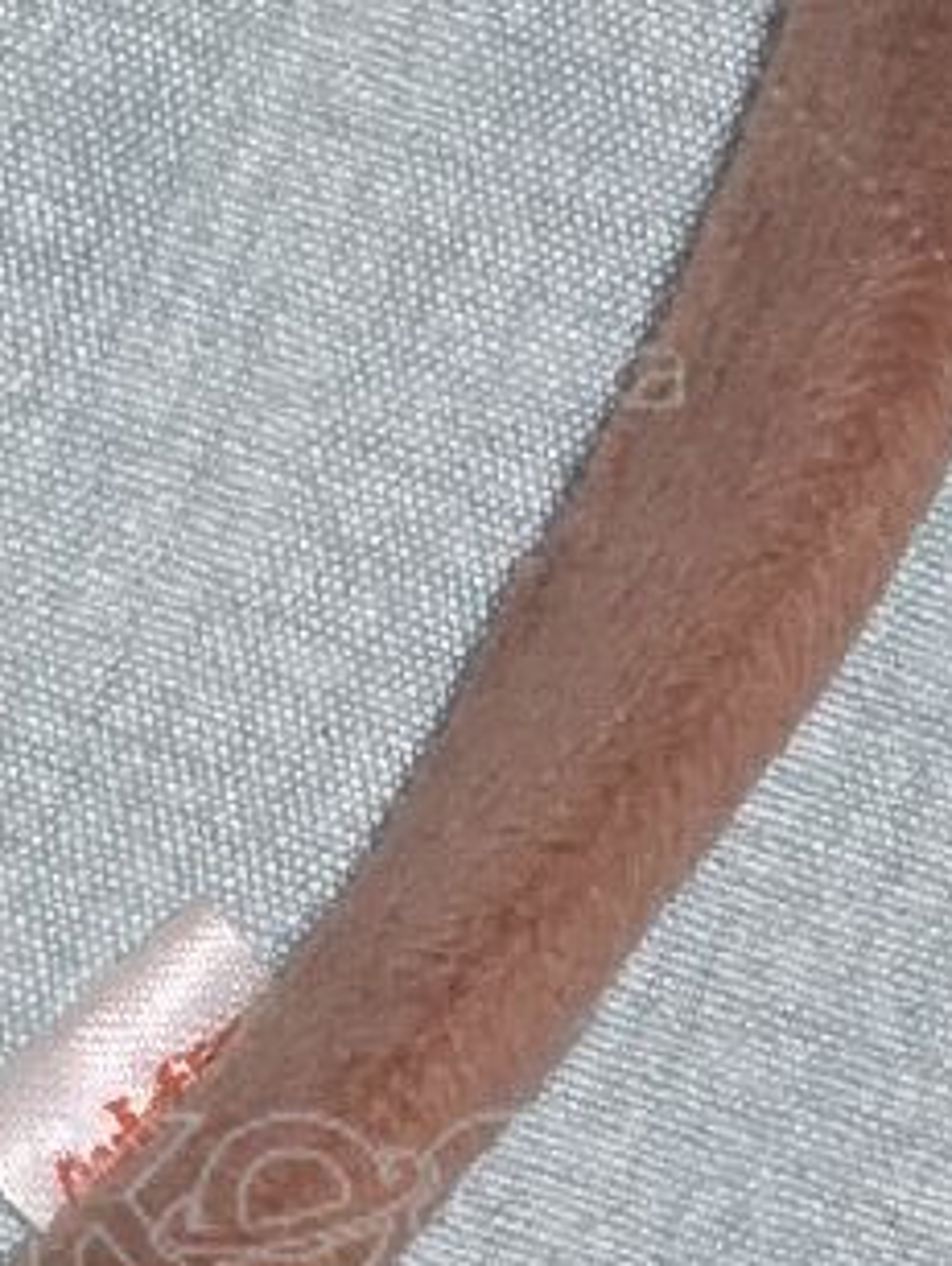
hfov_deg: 3.4
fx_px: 15772
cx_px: -342
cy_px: -1522
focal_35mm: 431
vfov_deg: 4.5
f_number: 2.4
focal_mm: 7.9
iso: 320
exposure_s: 1/120
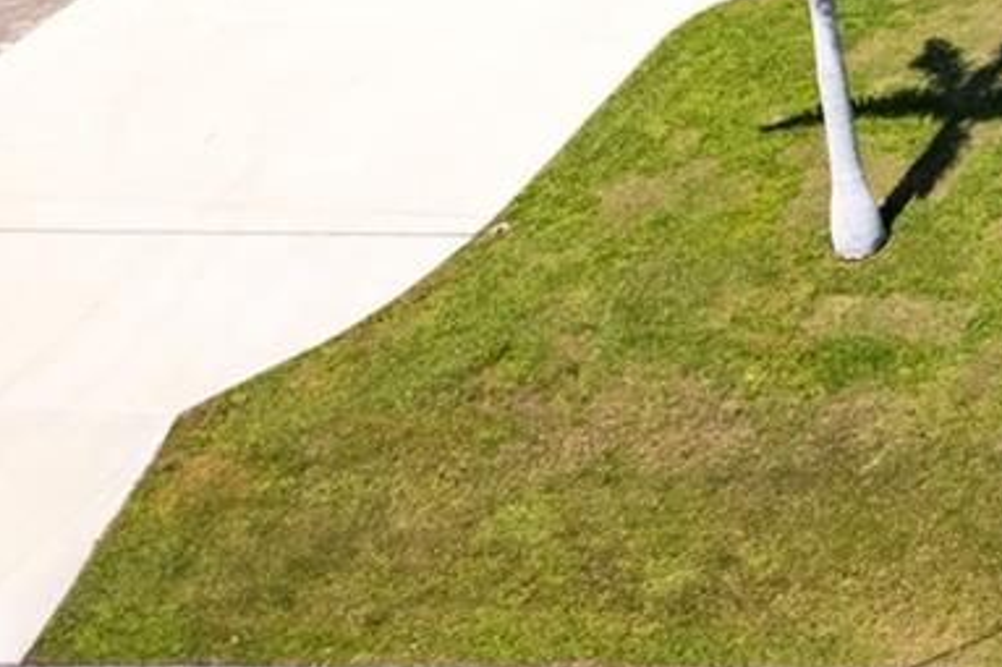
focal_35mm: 92
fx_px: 2559
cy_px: -629
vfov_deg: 13.1
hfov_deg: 17.4
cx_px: 1878
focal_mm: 8.38
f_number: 2.8
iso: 140
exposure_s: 1/4000
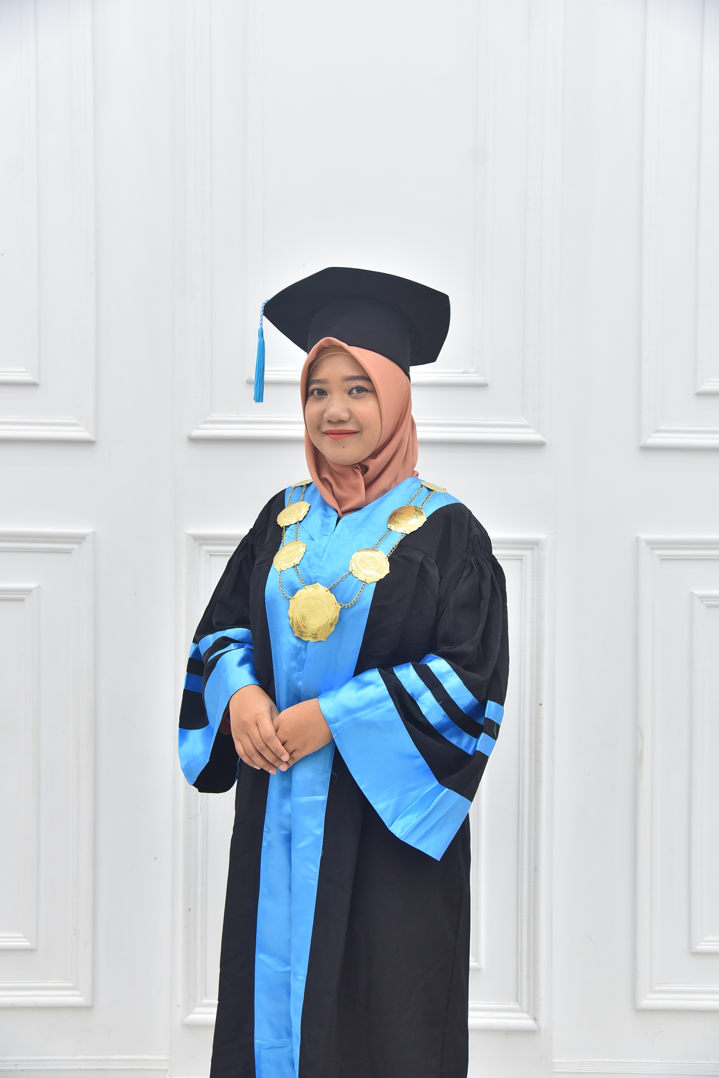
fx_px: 1019
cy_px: 539
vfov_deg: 55.8
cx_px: 360
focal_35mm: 34
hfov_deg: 38.9
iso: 1600
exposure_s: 1/125
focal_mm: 34
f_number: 4
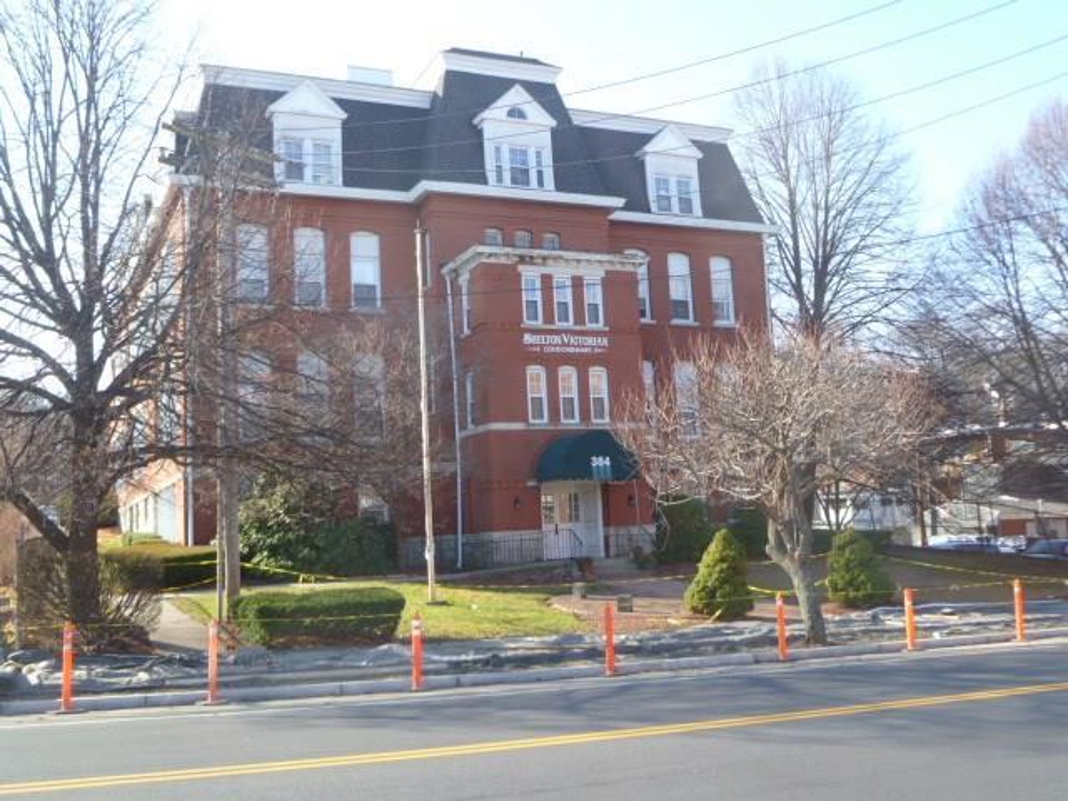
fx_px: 1111
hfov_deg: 51.4
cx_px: 534
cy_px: 400
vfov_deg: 39.7
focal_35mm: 36
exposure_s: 1/125
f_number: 3.6
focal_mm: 6.5
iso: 80
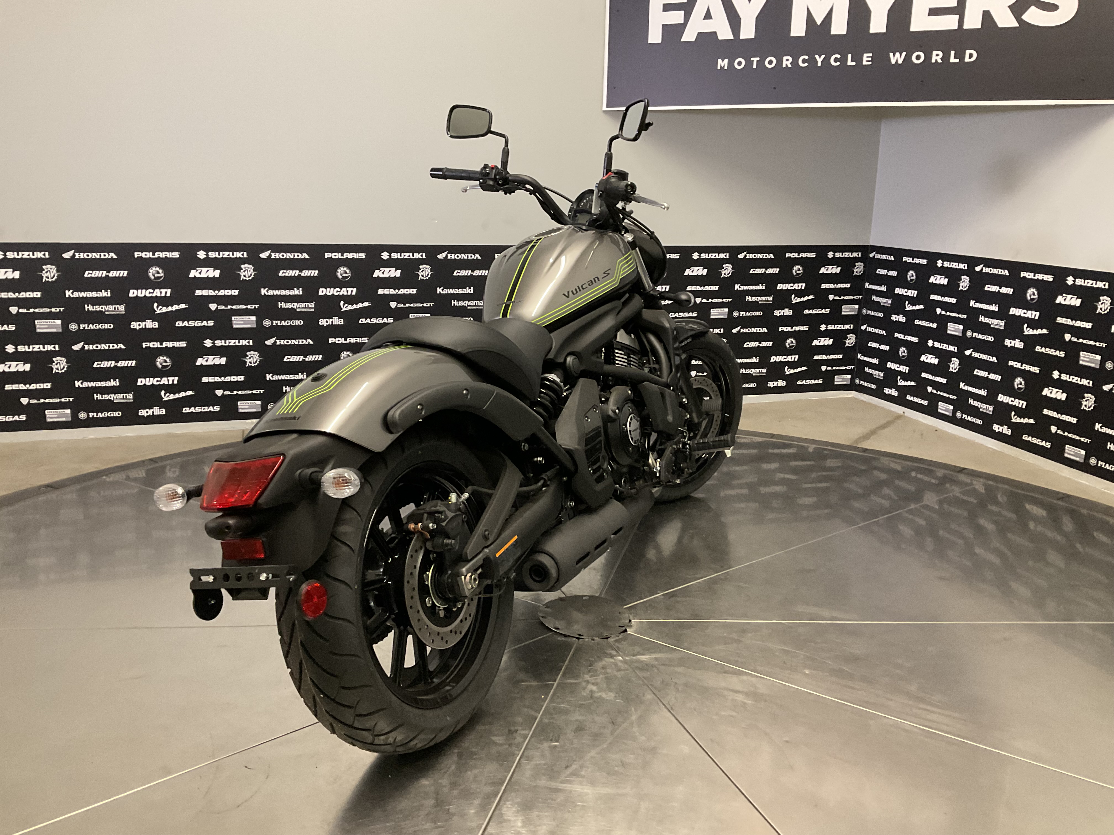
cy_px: 418
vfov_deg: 48.2
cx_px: 557
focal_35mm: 29
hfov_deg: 61.7
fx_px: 933
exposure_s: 1/40
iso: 200
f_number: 1.8
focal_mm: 3
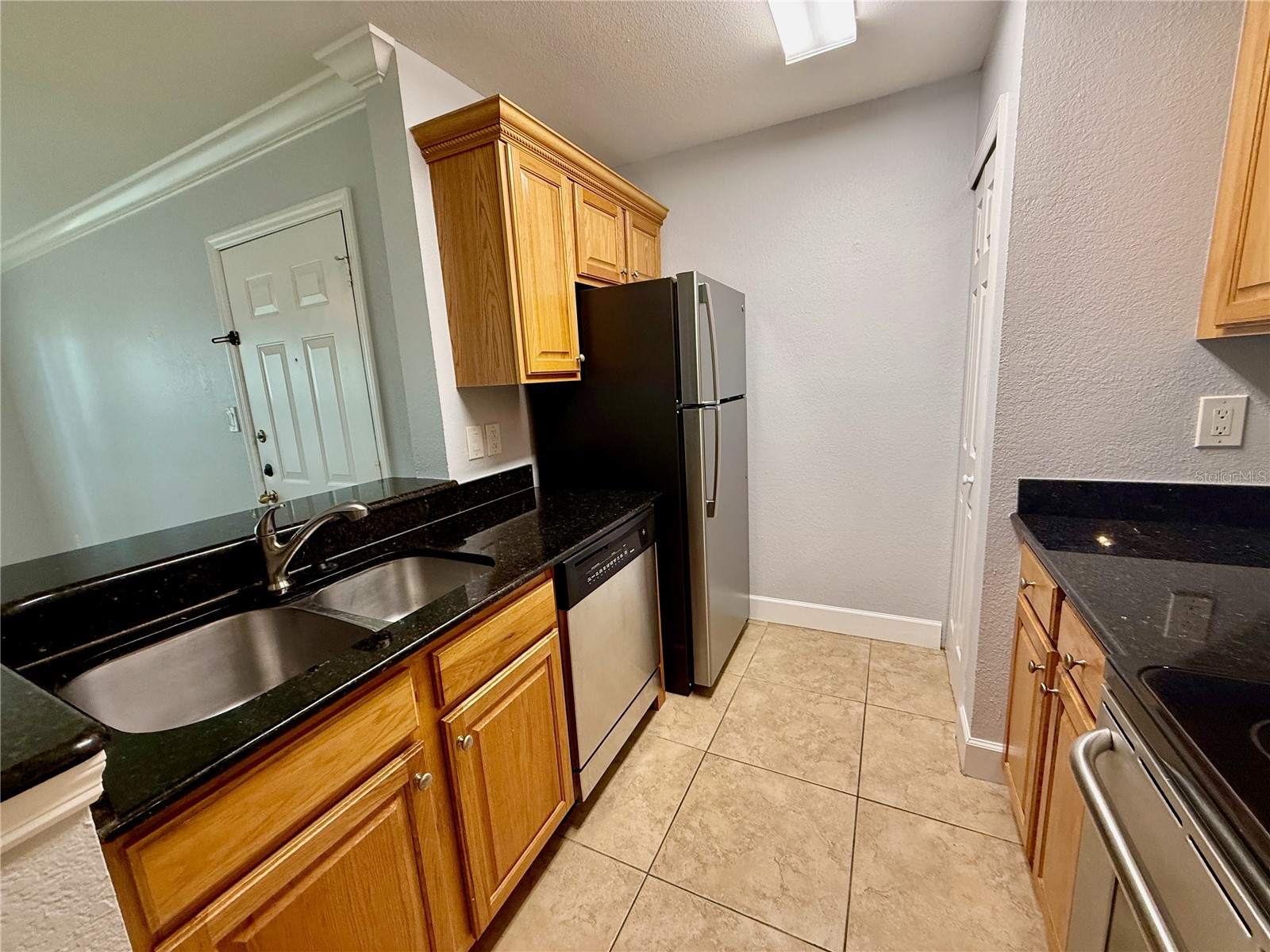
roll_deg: +4.2
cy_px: 476
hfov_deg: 102.1
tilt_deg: -10.4
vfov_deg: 85.7
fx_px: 514
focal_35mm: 14
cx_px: 635
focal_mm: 2.22
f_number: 2.2
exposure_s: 1/60
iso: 200
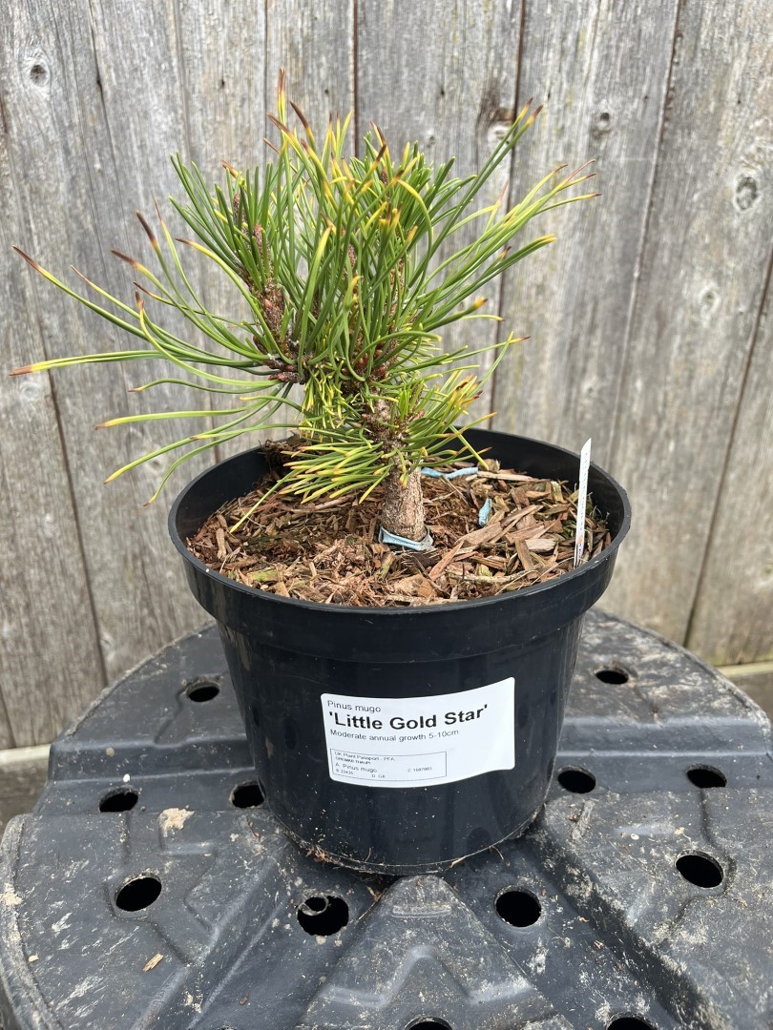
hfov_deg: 53.1
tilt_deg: -27.1
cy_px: 515
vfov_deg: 67.3
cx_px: 386
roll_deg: +0.3
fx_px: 774
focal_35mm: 26
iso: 40
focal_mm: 5.1
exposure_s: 1/122
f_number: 1.6
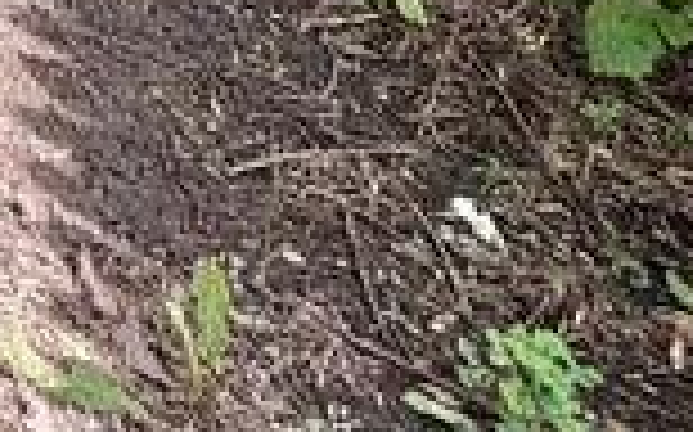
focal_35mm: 82
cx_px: -916
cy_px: -1004
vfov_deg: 9.9
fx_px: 1548
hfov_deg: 15.5
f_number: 2.2
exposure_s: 1/122
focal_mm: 2.22
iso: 40
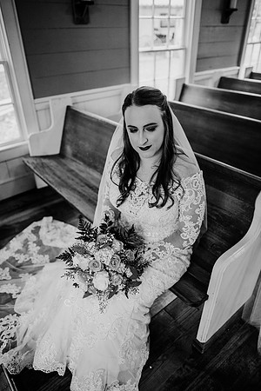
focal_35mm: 24
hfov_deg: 53.1
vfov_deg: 73.7
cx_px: 130
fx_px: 261
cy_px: 196
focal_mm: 24
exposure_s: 1/400
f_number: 2
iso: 800
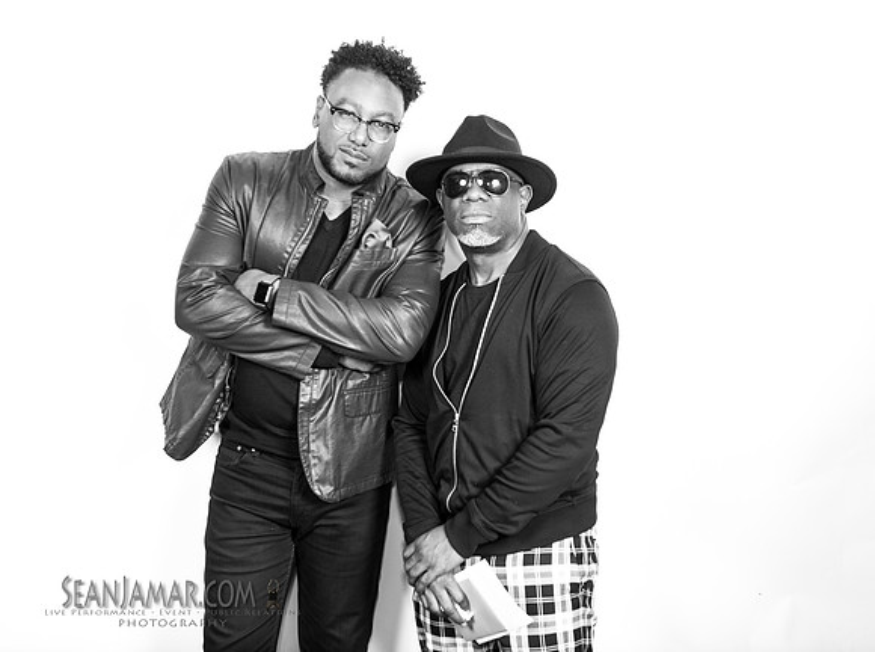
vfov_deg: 29.9
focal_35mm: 48
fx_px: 1221
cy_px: 326
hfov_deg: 39.4
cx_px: 488
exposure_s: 1/200
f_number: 4
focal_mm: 45
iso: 500
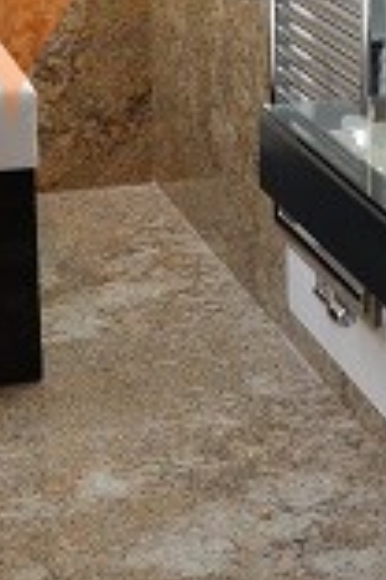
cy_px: -11
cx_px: 531
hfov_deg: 10.4
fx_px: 2059
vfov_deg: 15.7
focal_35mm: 128
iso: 320
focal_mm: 18
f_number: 4
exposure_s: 1/60
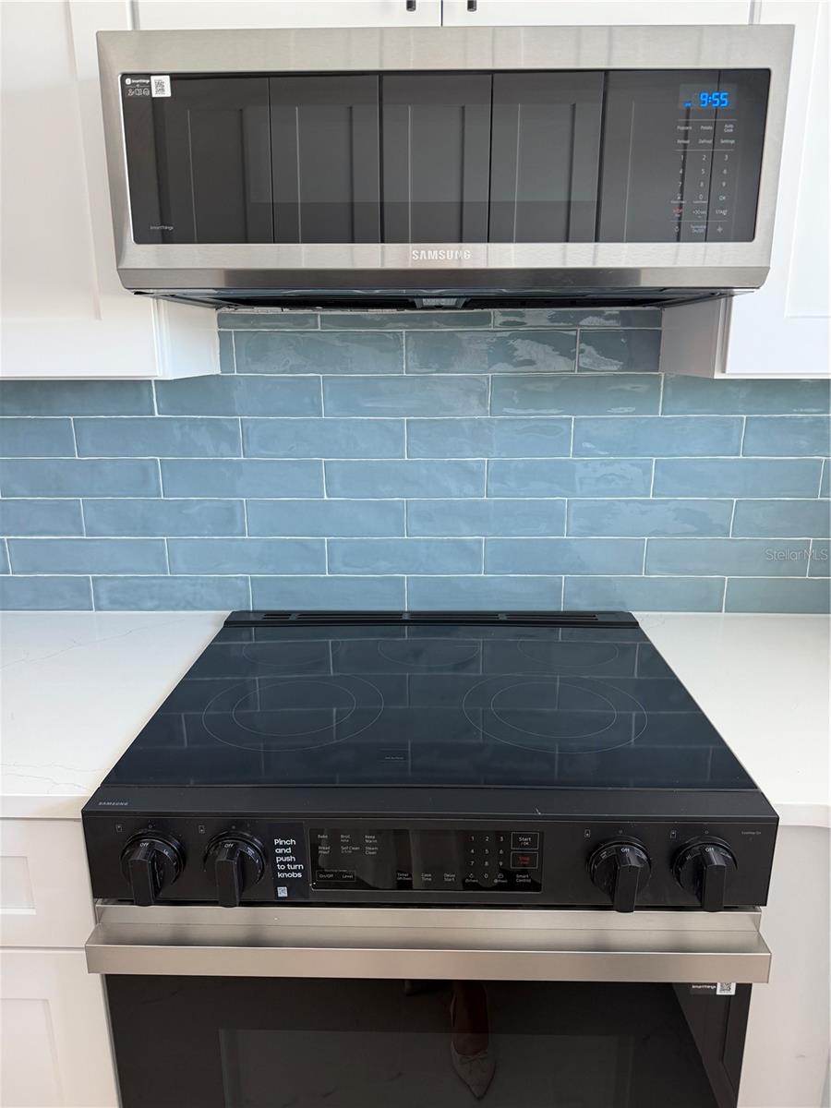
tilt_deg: -15.5
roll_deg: -1.1
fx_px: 768
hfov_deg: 56.8
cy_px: 554
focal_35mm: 24
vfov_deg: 71.6
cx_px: 416
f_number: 1.78
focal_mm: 6.76
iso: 200
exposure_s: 1/94
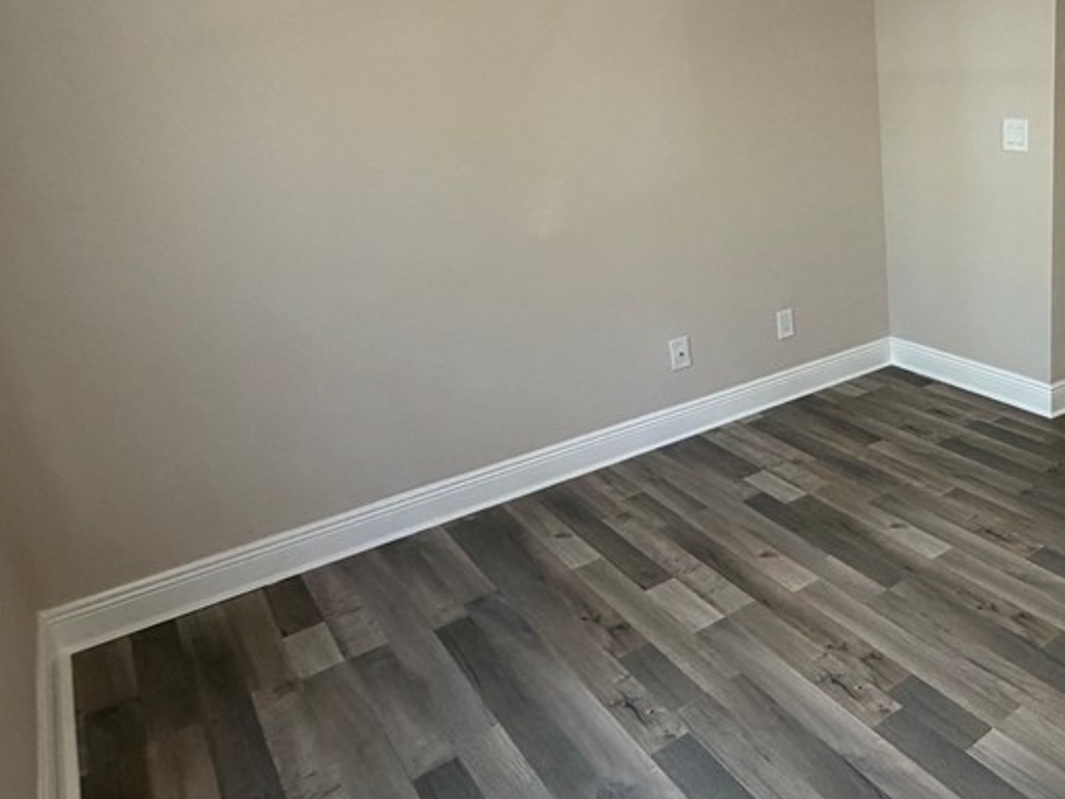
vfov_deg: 49.5
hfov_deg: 55.5
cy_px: 327
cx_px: 946
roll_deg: +2.1
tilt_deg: -17.3
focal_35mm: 28
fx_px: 861
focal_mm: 2.22
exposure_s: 1/118
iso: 320
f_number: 2.2
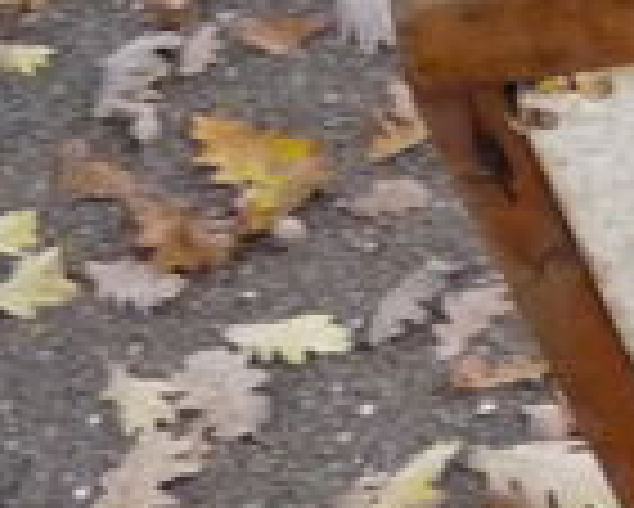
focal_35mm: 208
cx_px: 2032
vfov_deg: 7.1
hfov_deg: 7.8
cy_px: 1070
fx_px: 3906
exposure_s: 1/30
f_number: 3.3
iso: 400
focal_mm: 5.2
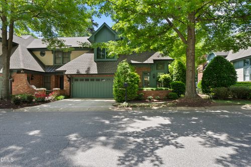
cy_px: 84
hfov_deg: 90.0
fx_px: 125
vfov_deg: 67.3
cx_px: 126
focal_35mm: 18
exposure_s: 1/30
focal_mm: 18
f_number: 7.1
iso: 200
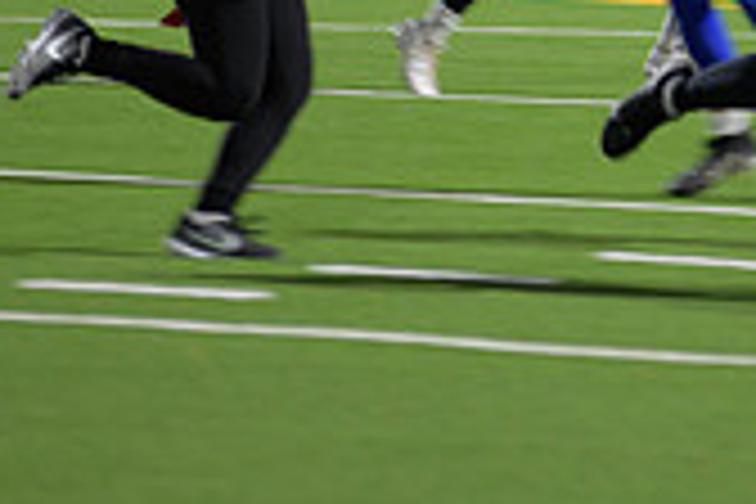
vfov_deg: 2.2
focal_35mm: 622
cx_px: 738
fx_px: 13061
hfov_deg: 3.3
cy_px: -79
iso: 900
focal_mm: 180
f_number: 2.8
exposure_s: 1/200
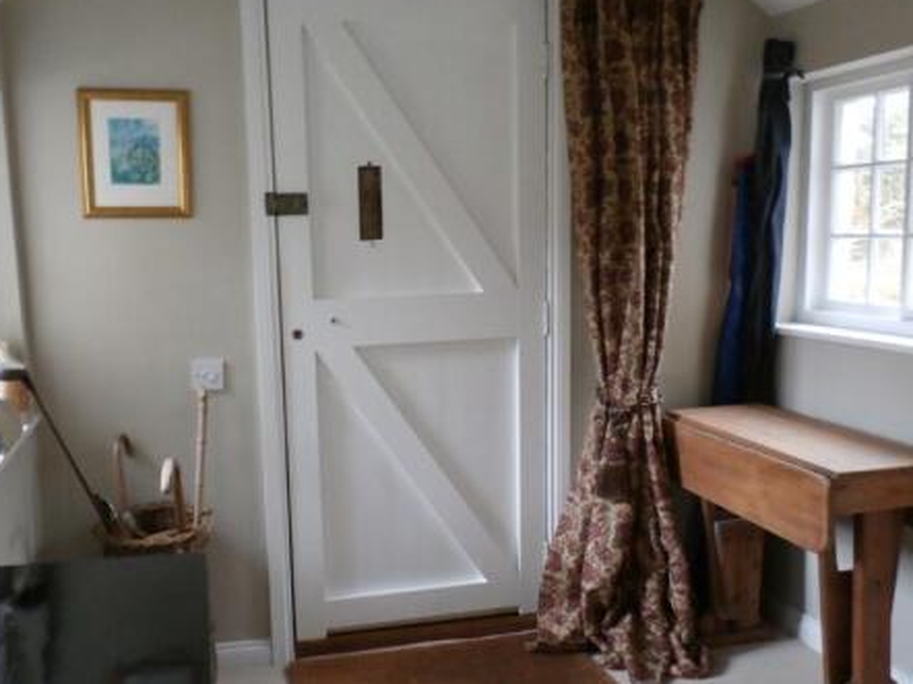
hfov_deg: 55.1
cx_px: 375
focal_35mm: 33
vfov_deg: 42.9
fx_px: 870
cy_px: 361
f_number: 3
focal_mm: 4.5
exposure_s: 1/10
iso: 400
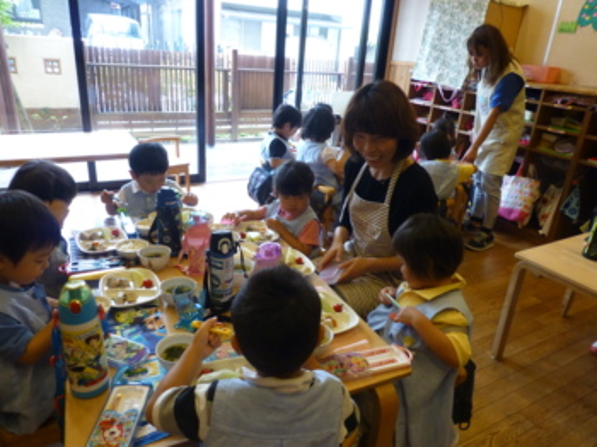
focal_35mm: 24
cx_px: 298
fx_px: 414
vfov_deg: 56.8
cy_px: 224
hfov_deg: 71.6
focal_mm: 4.3
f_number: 3.3
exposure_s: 1/60
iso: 320
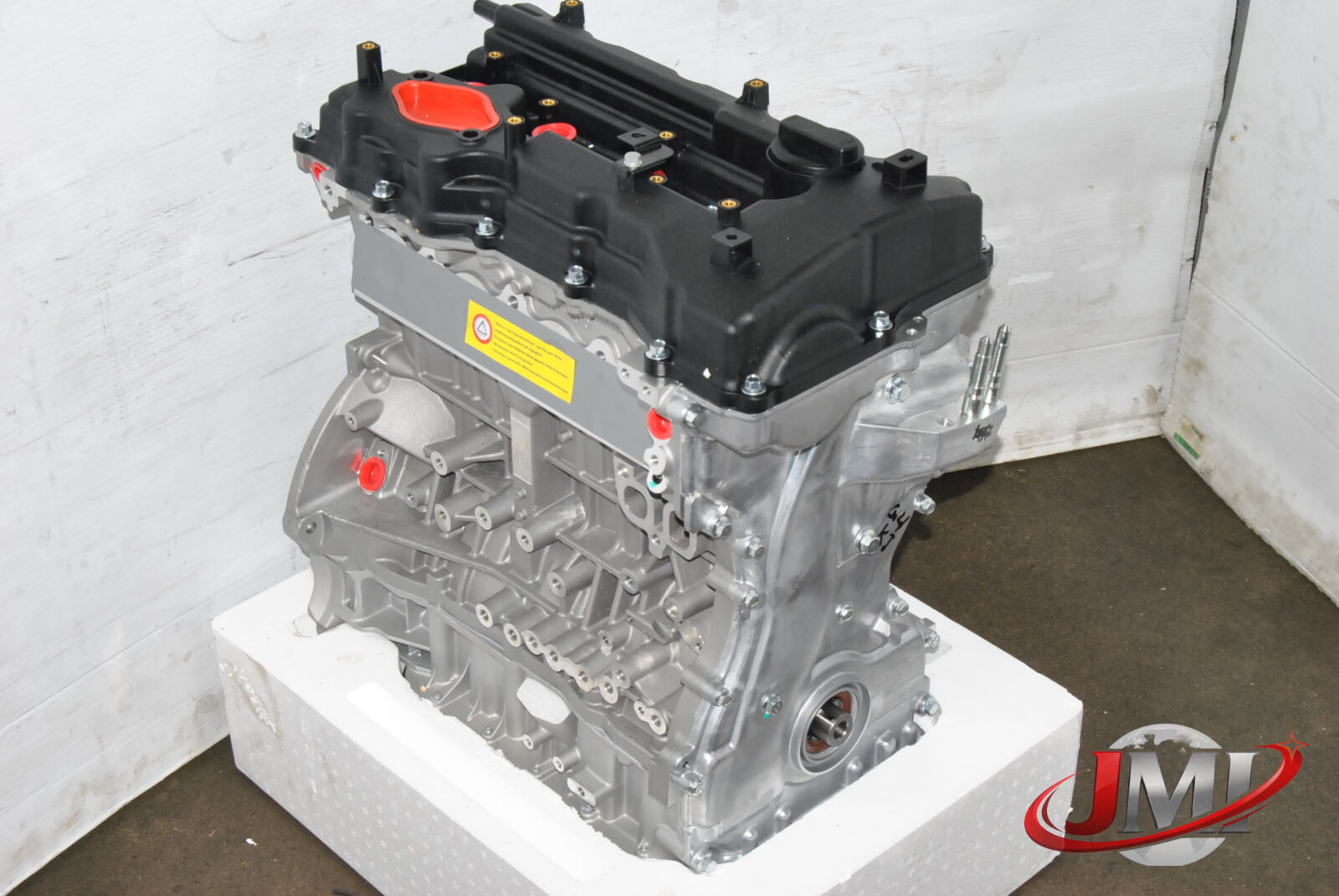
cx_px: 670
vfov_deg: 21.6
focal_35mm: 63
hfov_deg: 31.9
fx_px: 2346
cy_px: 448
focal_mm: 42
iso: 800
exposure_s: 1/200
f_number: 16
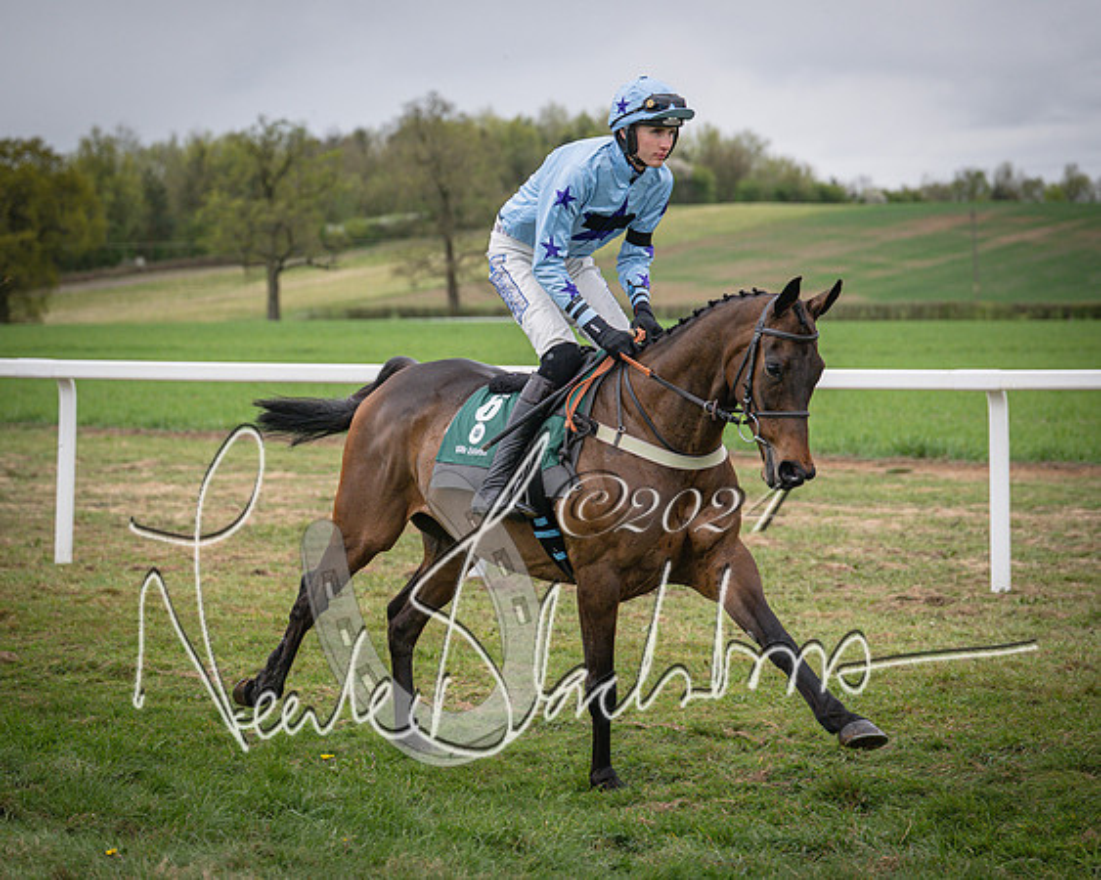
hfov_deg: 14.9
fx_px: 4199
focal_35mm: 129
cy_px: 424
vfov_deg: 12.0
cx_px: 578
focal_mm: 80
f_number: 3.2
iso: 400
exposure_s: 1/1600
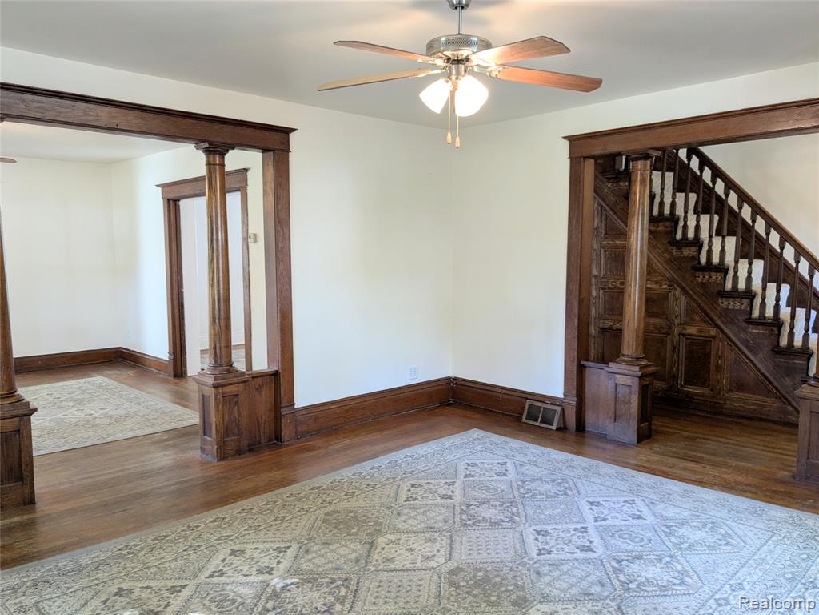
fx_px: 639
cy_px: 308
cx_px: 410
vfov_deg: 51.4
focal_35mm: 27
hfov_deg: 65.3
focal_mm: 4.38
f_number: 1.73
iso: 83
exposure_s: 1/30
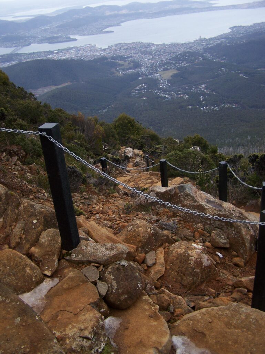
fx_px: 388
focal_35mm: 38
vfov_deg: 49.0
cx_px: 132
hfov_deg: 37.8
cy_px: 177
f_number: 2.8
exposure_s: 1/125
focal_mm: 6.3
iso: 80
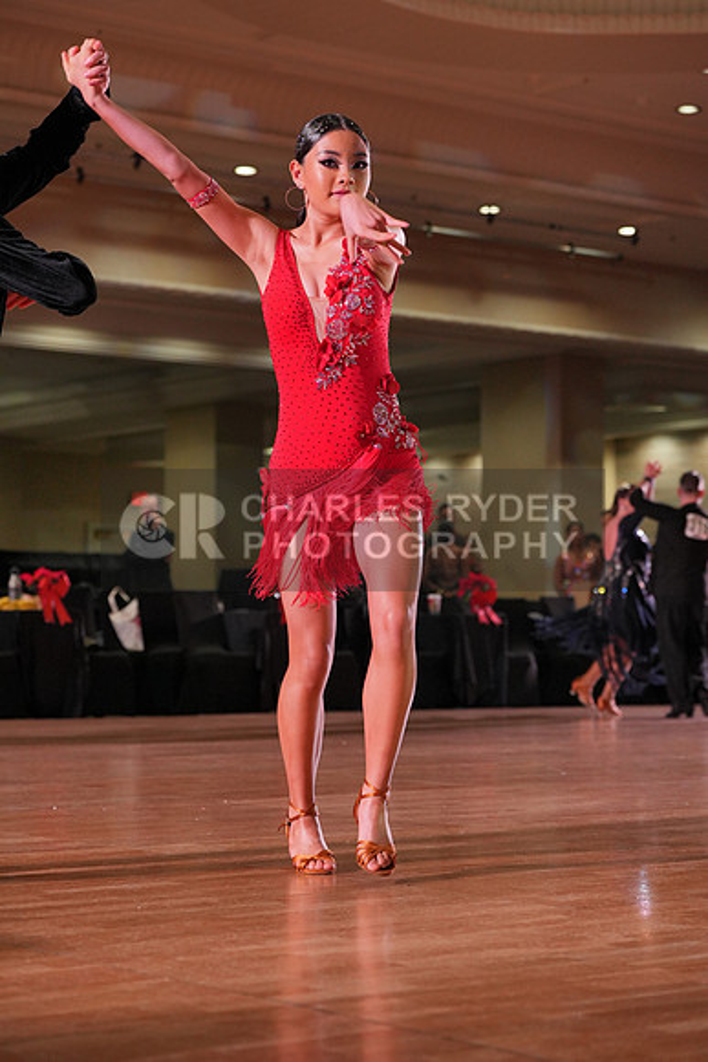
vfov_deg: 28.1
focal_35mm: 72
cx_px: 354
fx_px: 2123
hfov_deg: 18.9
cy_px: 531
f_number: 4
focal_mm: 72
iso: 2000
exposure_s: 1/500
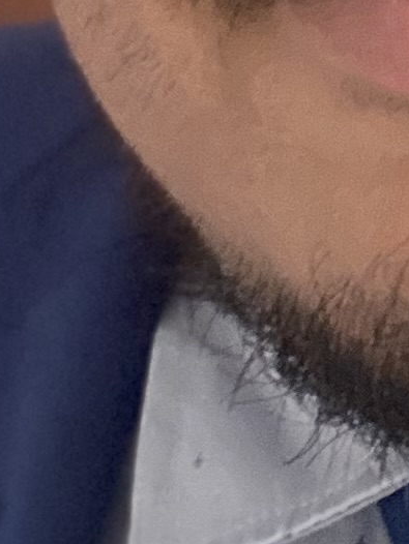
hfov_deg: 8.4
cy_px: -26
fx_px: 2770
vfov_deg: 11.1
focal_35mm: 176
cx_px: 458
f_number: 2.2
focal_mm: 2.71
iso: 400
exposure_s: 1/30
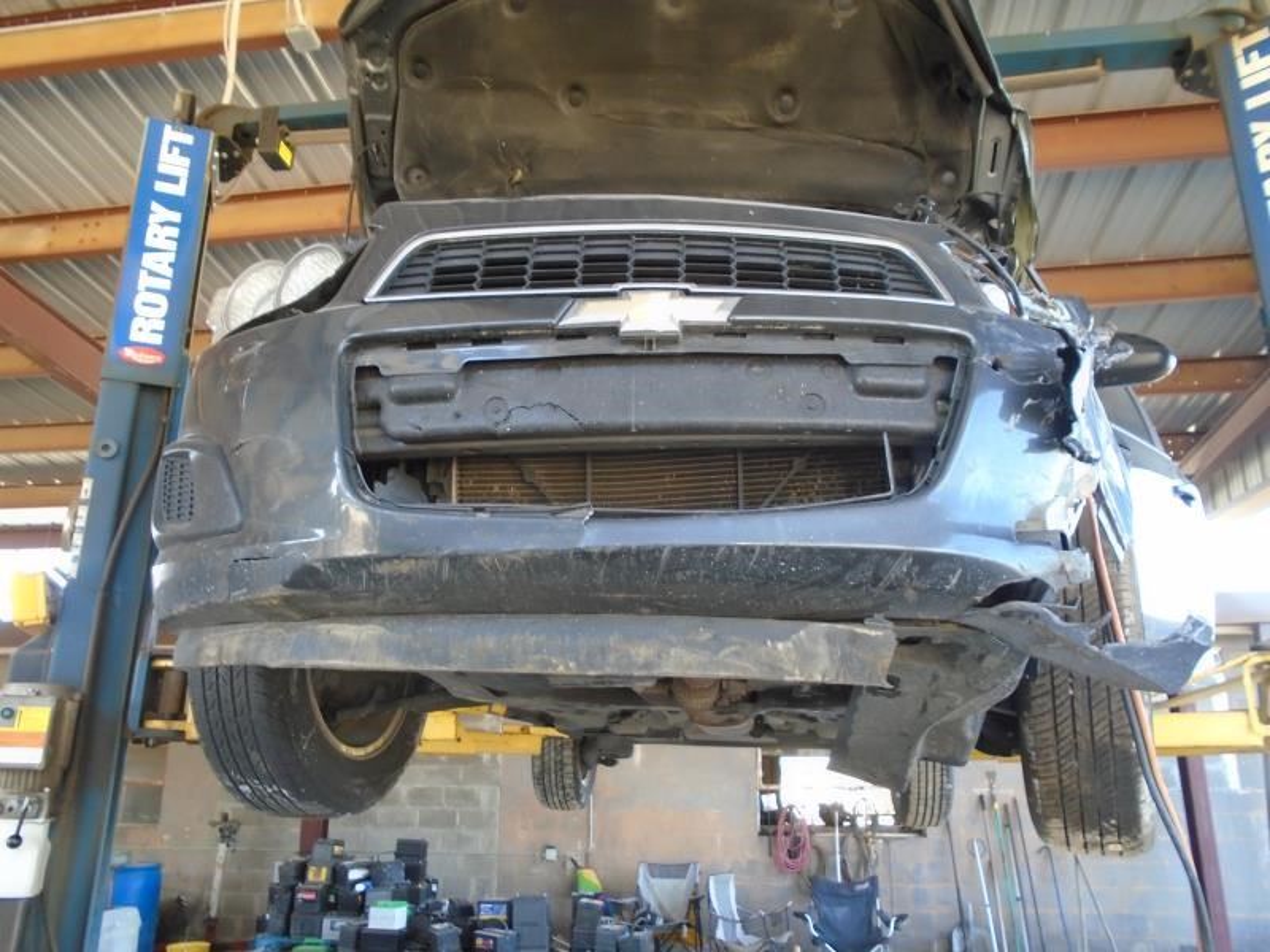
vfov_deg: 53.1
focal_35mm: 26
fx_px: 954
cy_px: 476
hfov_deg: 67.3
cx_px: 635
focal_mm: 4.6
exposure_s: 1/40
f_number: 3.2
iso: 200
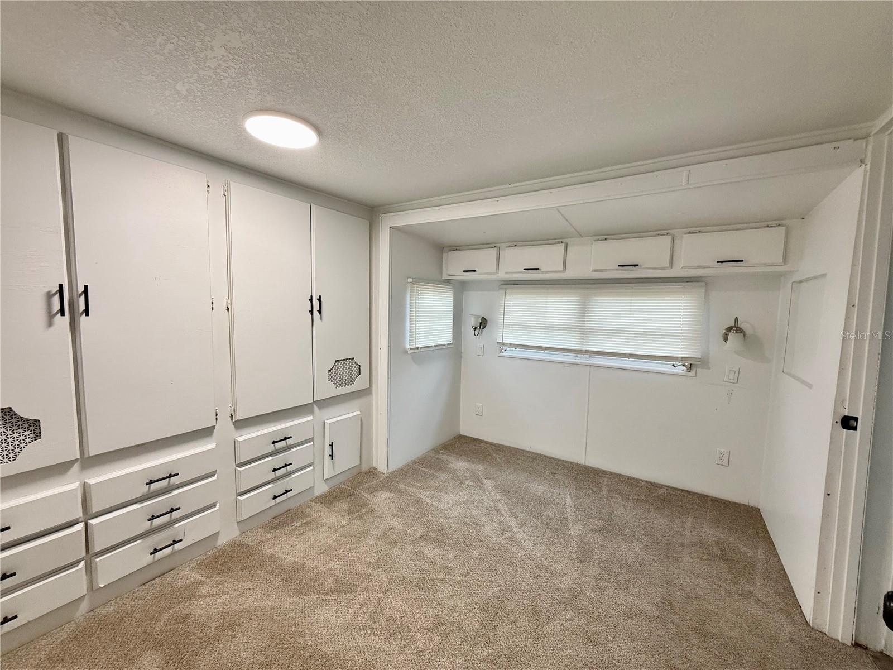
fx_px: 361
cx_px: 446
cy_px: 335
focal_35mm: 14
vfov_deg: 85.7
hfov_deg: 102.1
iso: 160
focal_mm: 2.22
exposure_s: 1/120
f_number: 2.2
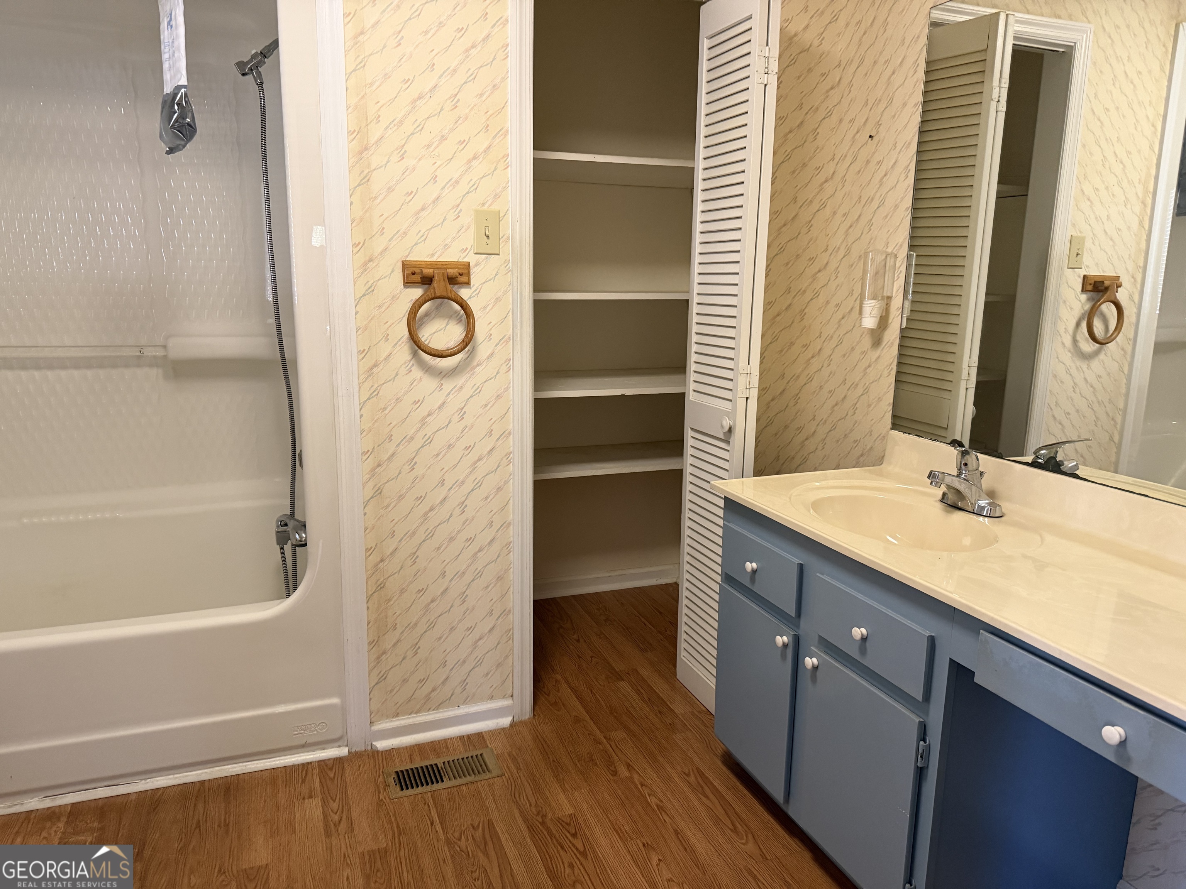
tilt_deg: -10.9
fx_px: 822
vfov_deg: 56.8
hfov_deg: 71.6
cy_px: 444
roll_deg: -0.8
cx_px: 593
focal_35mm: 24
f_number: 1.78
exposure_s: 1/60
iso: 500
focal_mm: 6.76
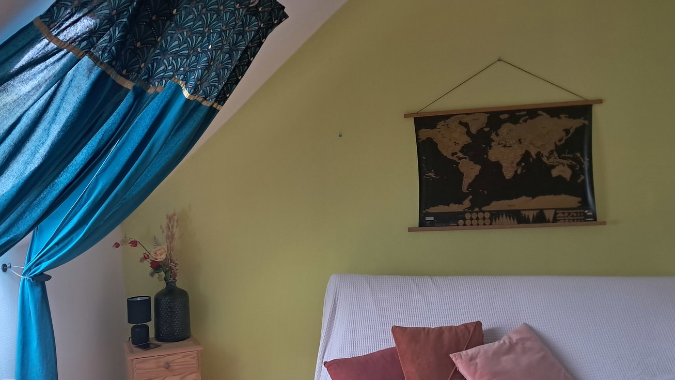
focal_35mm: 36
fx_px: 644
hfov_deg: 54.9
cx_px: 270
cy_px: 209
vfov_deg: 32.8
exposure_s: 1/50
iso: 160
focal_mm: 4
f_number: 1.8
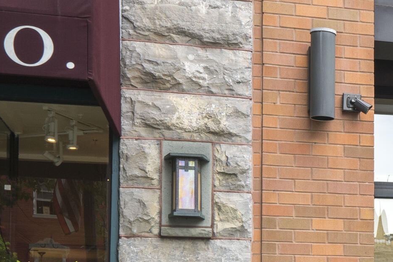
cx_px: 606
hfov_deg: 16.5
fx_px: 1223
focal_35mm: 112
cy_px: 285
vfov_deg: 12.0
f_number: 9
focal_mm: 35
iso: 250
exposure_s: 1/125
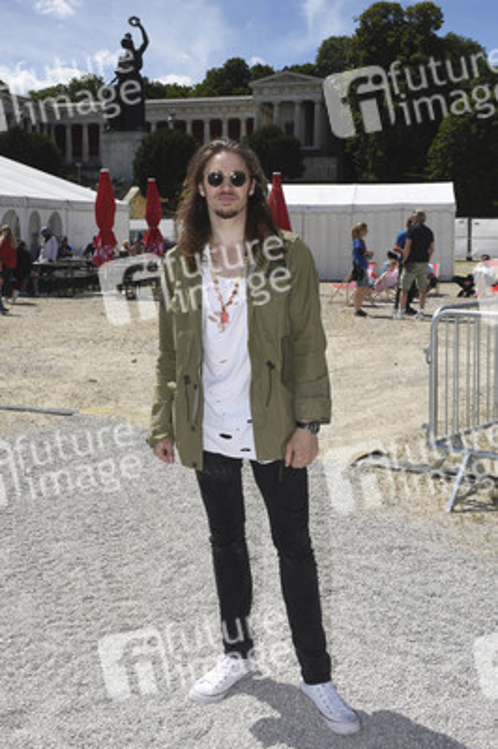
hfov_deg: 34.2
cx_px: 249
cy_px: 374
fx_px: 811
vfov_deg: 49.6
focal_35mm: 39
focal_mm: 26
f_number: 16
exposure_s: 1/160
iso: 100
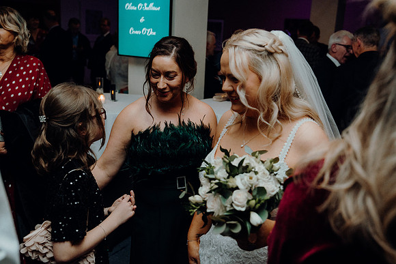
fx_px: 407
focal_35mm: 37
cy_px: 132
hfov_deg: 51.9
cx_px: 198
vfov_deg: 36.0
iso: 2500
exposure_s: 1/160
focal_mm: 37
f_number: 3.5
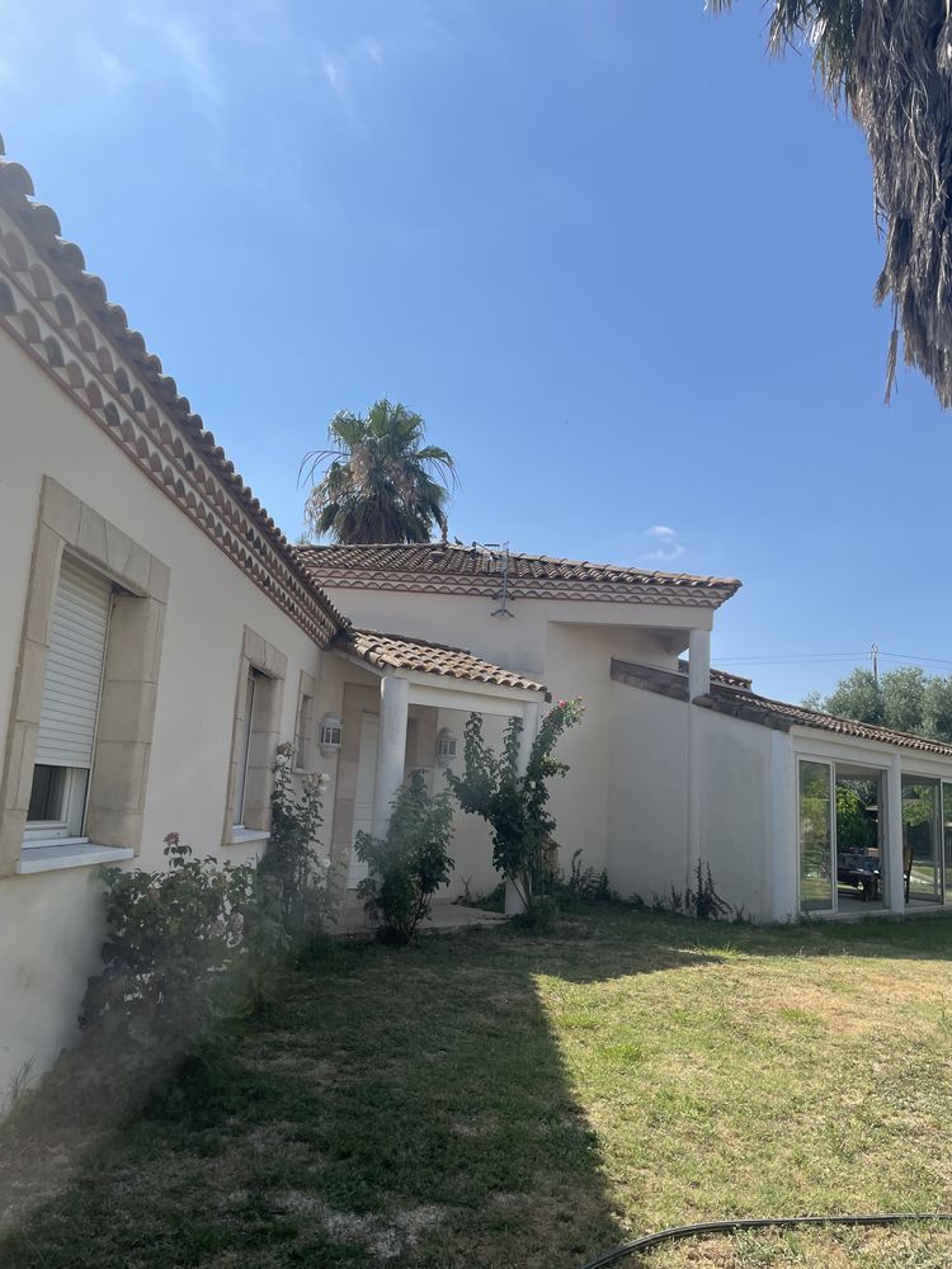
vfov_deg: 67.3
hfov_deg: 53.1
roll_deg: -2.7
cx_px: 476
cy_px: 634
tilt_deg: +9.1
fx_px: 953
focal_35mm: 26
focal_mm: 4.2
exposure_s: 1/5291
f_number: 1.6
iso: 32
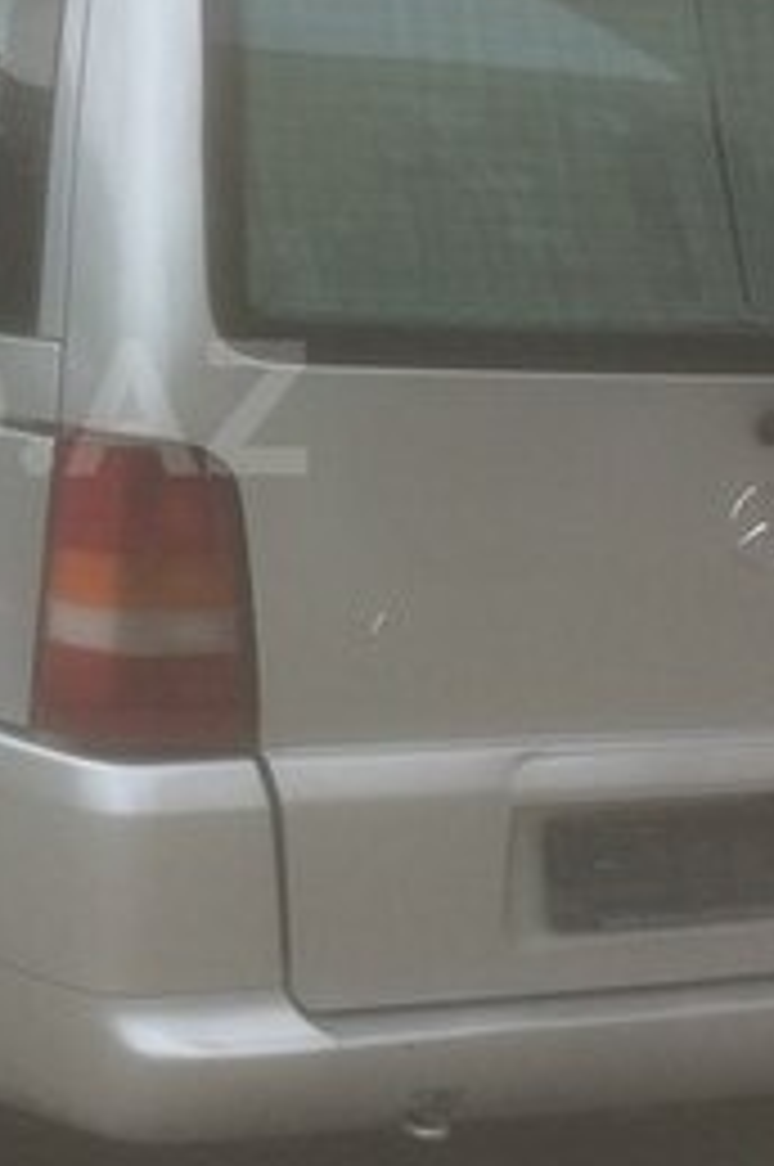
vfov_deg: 26.2
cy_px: 407
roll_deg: -2.0
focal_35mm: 77
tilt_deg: -5.5
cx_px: -153
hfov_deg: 16.9
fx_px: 2490
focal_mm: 4.15
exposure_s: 1/1520
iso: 32
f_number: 2.2
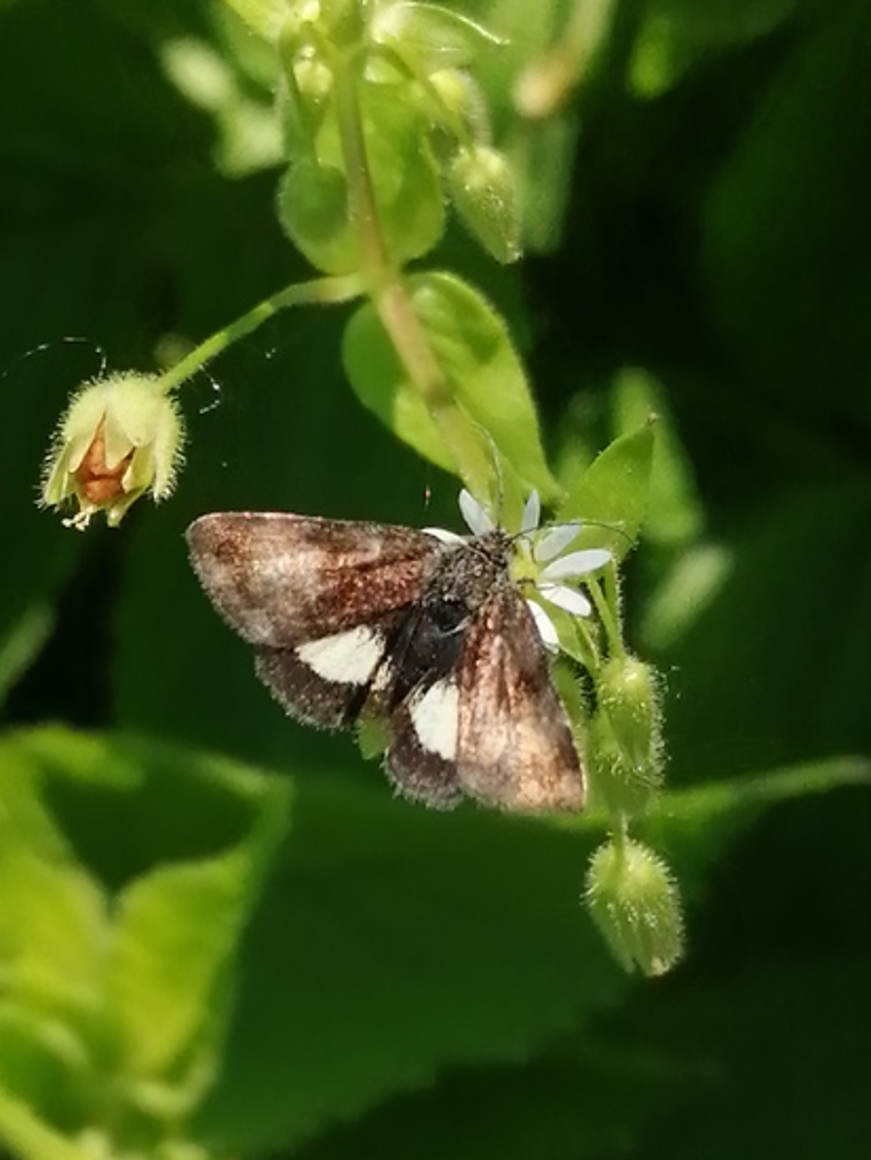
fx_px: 4056
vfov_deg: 16.3
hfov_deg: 12.3
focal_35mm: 121
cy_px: 567
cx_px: 443
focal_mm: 3.46
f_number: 1.8
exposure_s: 1/563
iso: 50
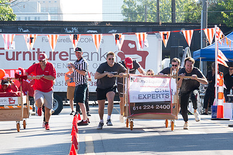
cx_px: 83
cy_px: 77
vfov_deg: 4.8
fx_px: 1844
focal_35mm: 285
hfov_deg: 7.2
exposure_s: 1/200
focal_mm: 155
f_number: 7.1
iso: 200
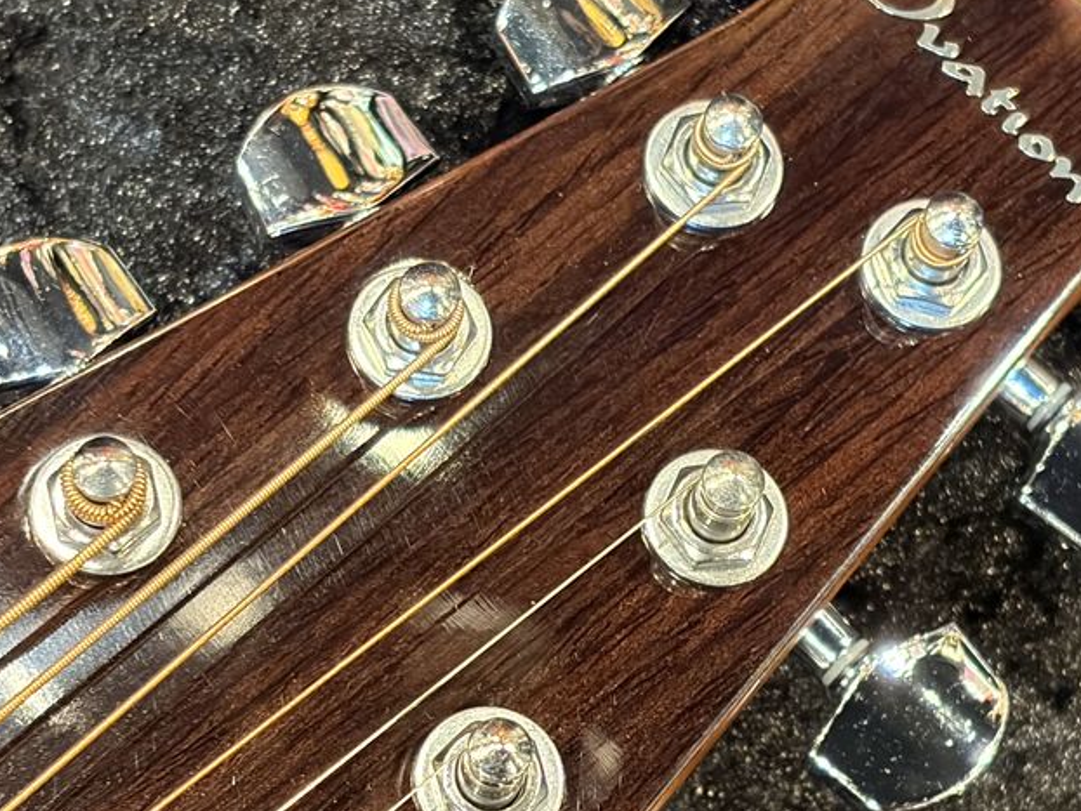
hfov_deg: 18.4
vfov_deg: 13.8
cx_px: 520
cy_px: 488
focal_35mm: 107
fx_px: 3343
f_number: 1.6
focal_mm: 5.96
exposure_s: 1/30
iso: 250
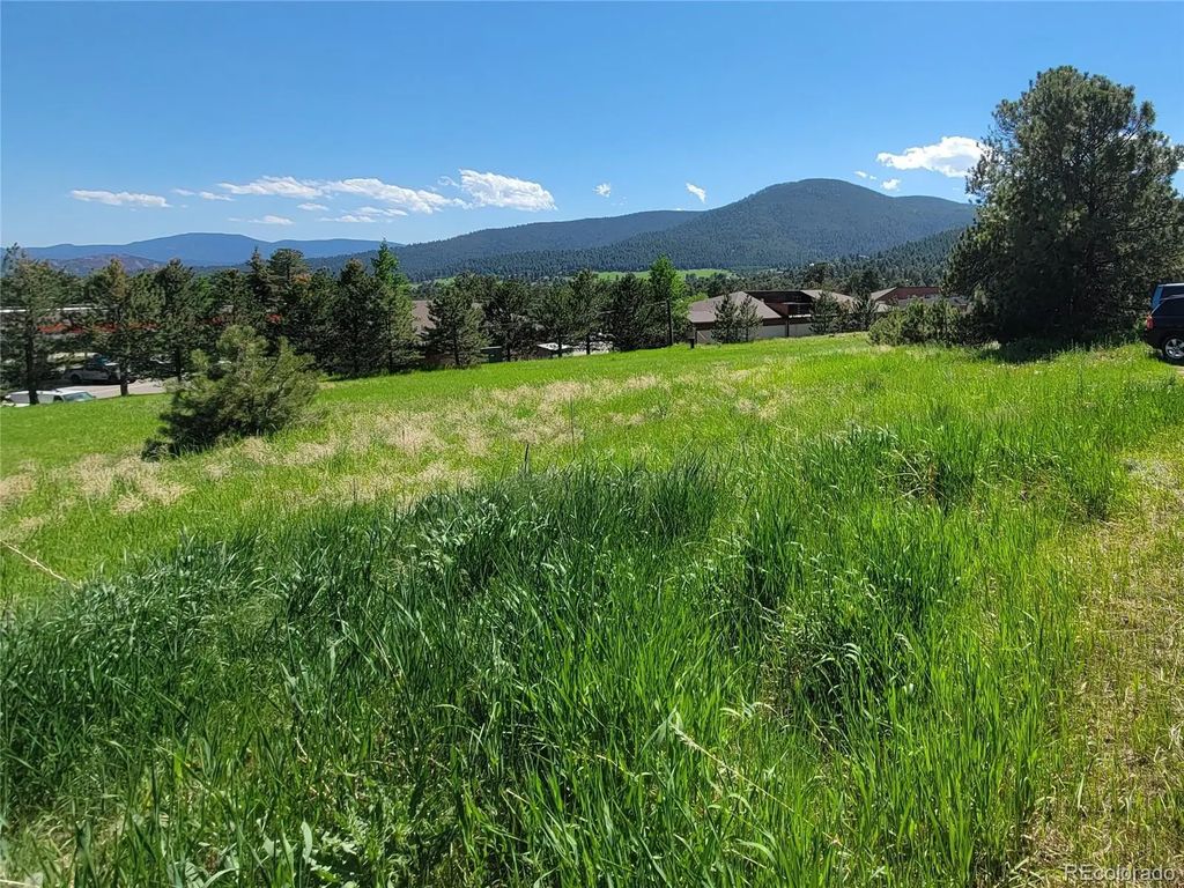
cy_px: 444
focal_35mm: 13
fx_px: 445
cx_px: 592
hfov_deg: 106.2
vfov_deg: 89.9
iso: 50
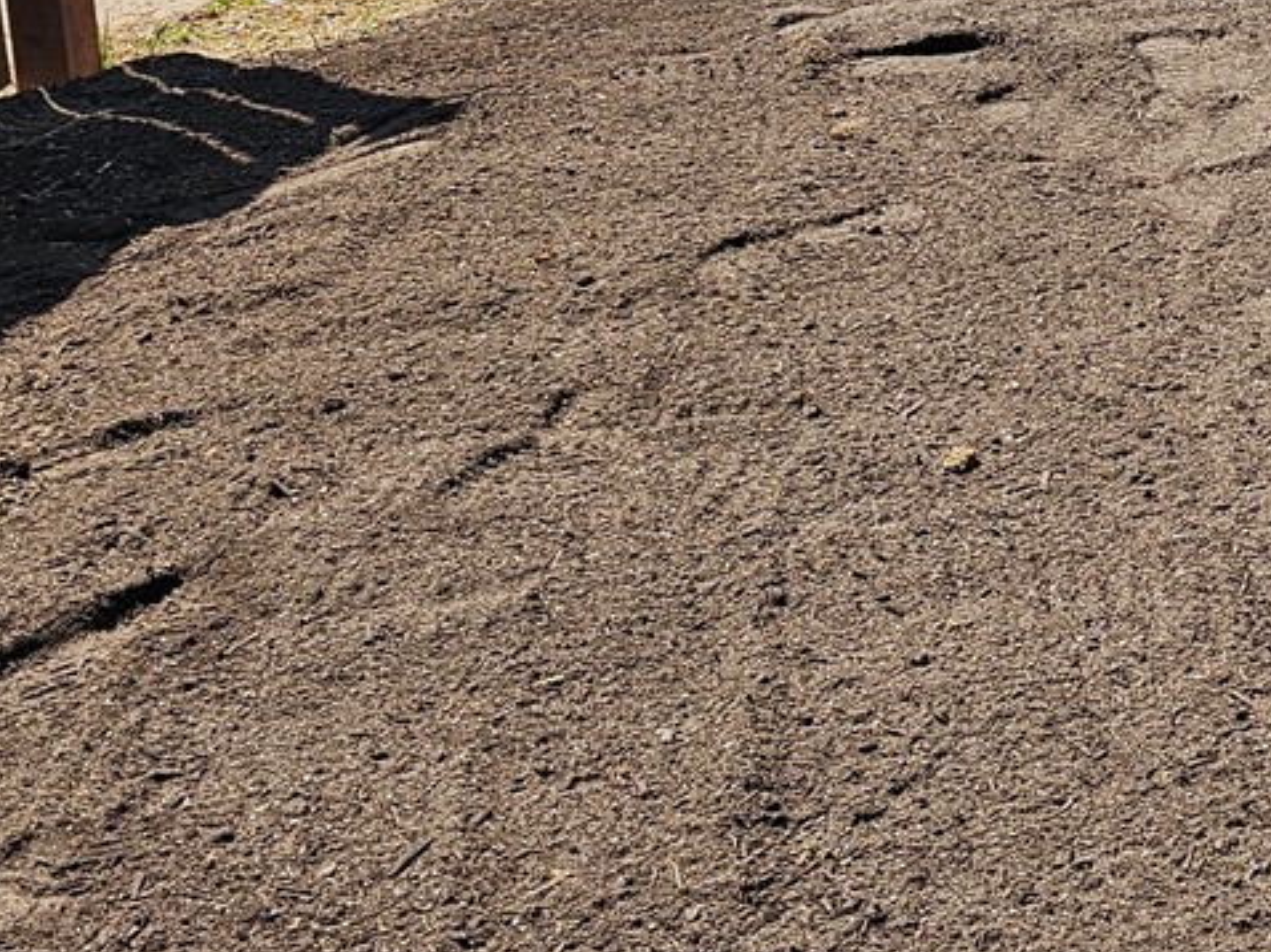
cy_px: 27
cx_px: 1696
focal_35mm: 77
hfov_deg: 22.4
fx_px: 2826
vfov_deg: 18.7
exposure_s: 1/297
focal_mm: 6.3
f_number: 1.7
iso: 10
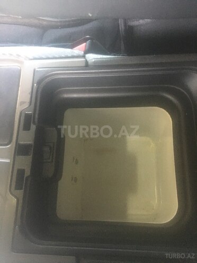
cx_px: 98
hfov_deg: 48.2
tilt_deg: -73.9
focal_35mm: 29
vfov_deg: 61.7
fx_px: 220
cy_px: 132
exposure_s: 1/17
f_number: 2.2
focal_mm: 4.15
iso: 250
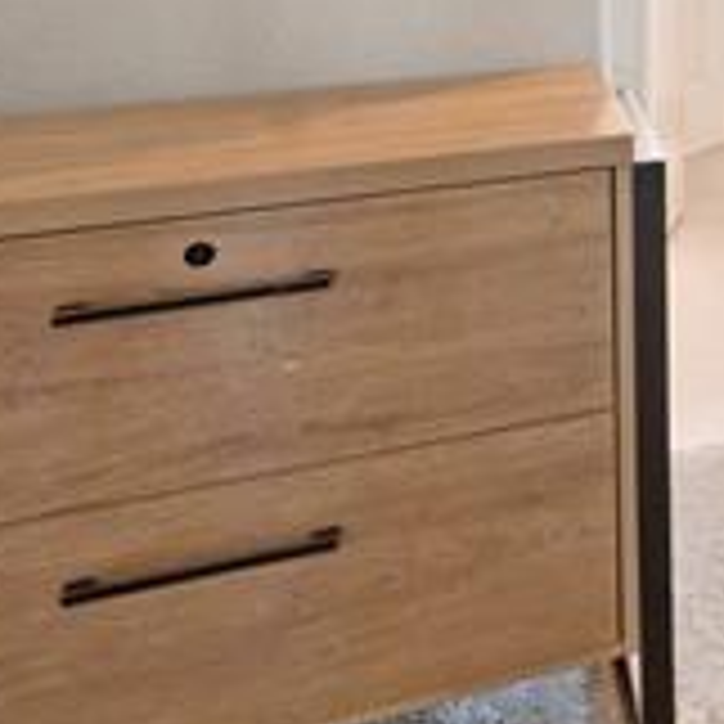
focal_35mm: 65
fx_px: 1538
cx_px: 1623
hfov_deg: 16.2
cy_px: -175
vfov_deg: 23.8
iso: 500
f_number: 9
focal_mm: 12
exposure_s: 1/4
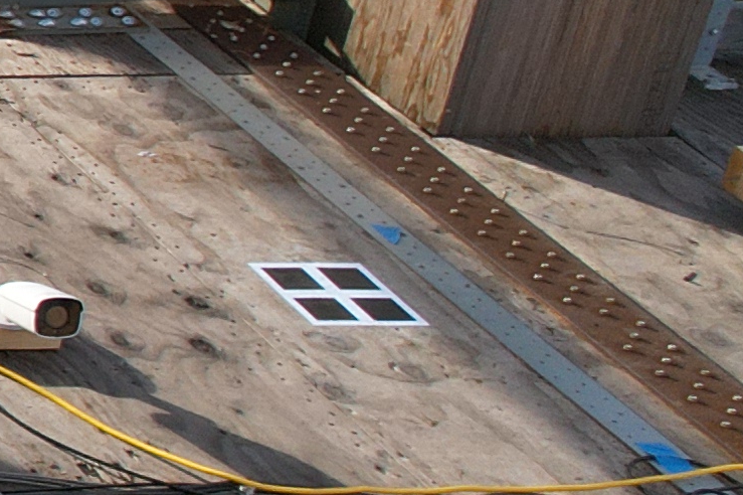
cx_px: -1894
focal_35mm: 163
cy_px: -219
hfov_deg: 8.7
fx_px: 3362
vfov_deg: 8.3
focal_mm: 8.38
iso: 100
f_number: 2.8
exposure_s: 1/725
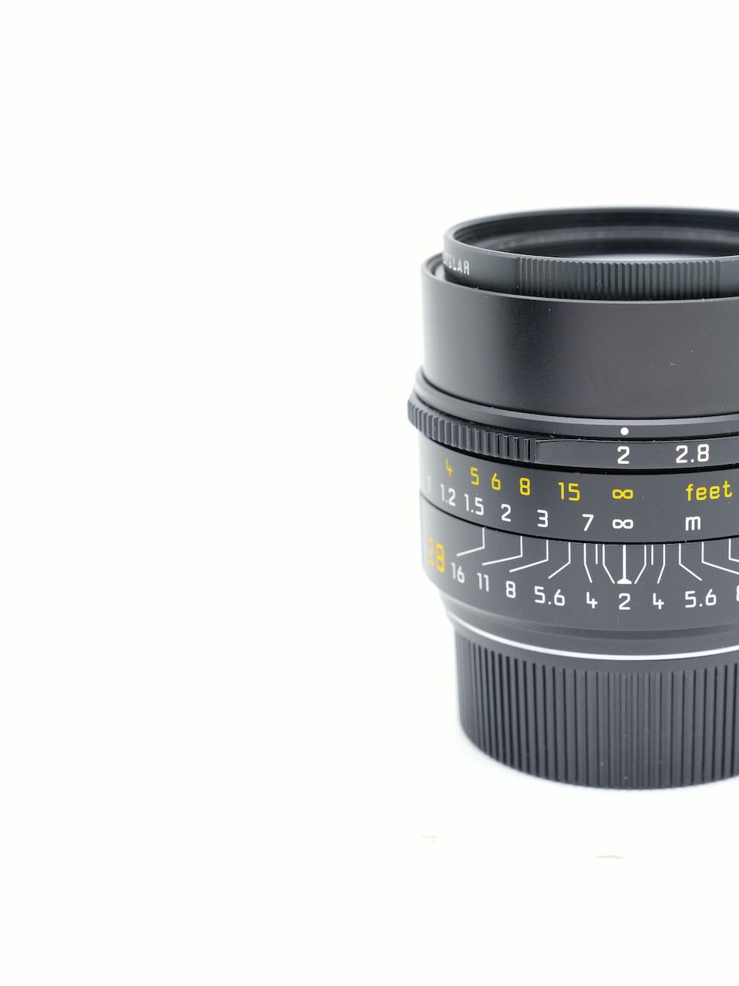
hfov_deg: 22.8
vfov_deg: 30.7
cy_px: 495
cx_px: 631
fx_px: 1794
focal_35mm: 63
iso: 800
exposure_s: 1/60
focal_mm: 43
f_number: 8
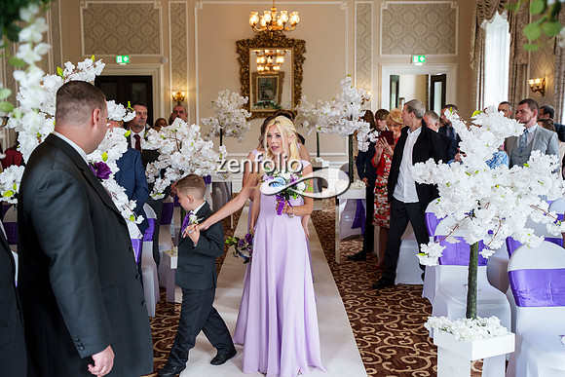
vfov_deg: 31.1
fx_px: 678
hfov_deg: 45.2
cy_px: 183
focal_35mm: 43
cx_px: 290
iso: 400
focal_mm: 42
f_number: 4
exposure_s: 1/80
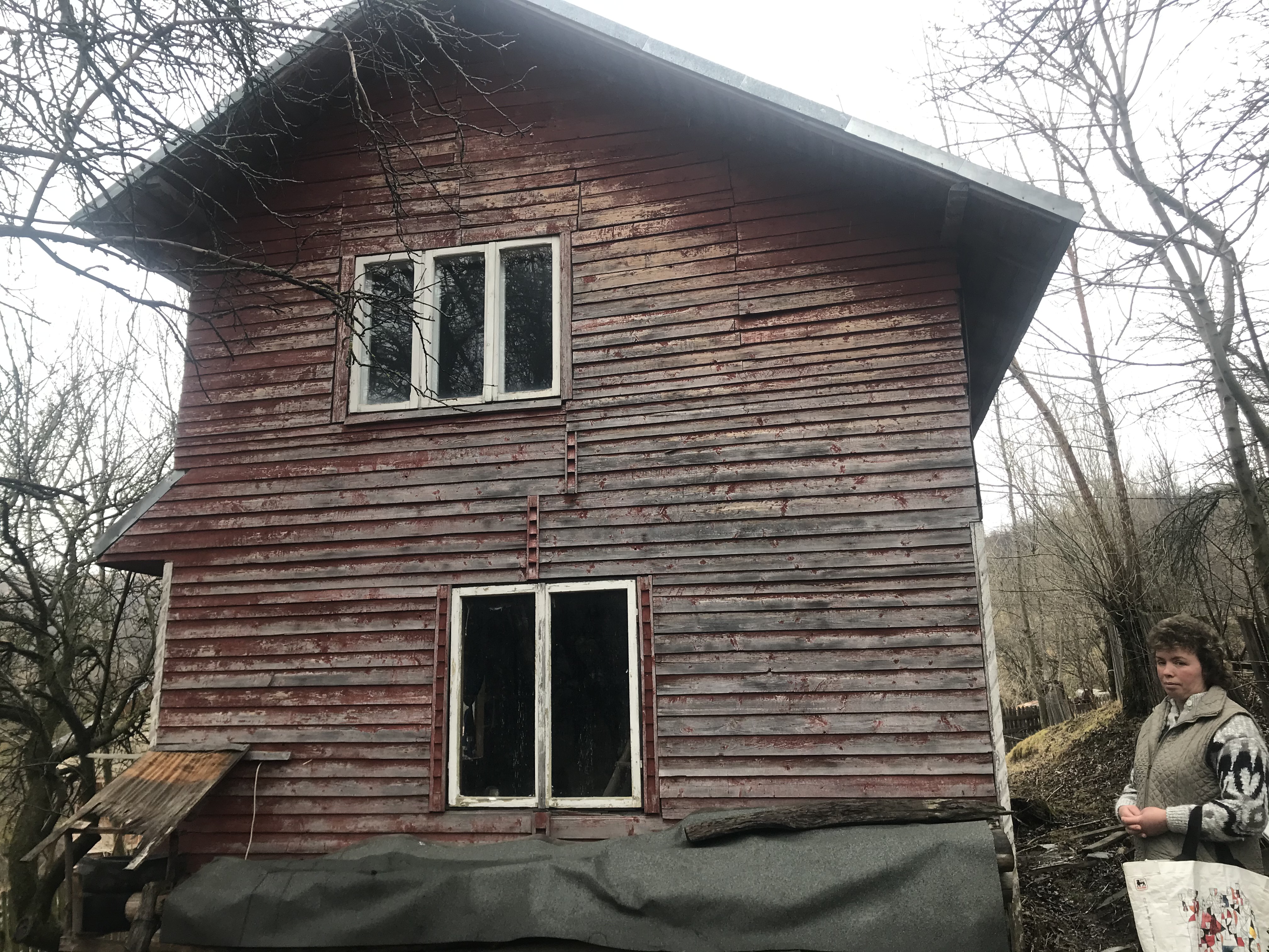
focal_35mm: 28
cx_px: 634
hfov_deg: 63.4
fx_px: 1026
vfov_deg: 49.7
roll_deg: +0.9
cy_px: 476
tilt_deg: +14.0
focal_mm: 3.99
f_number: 1.8
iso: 20
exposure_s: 1/189
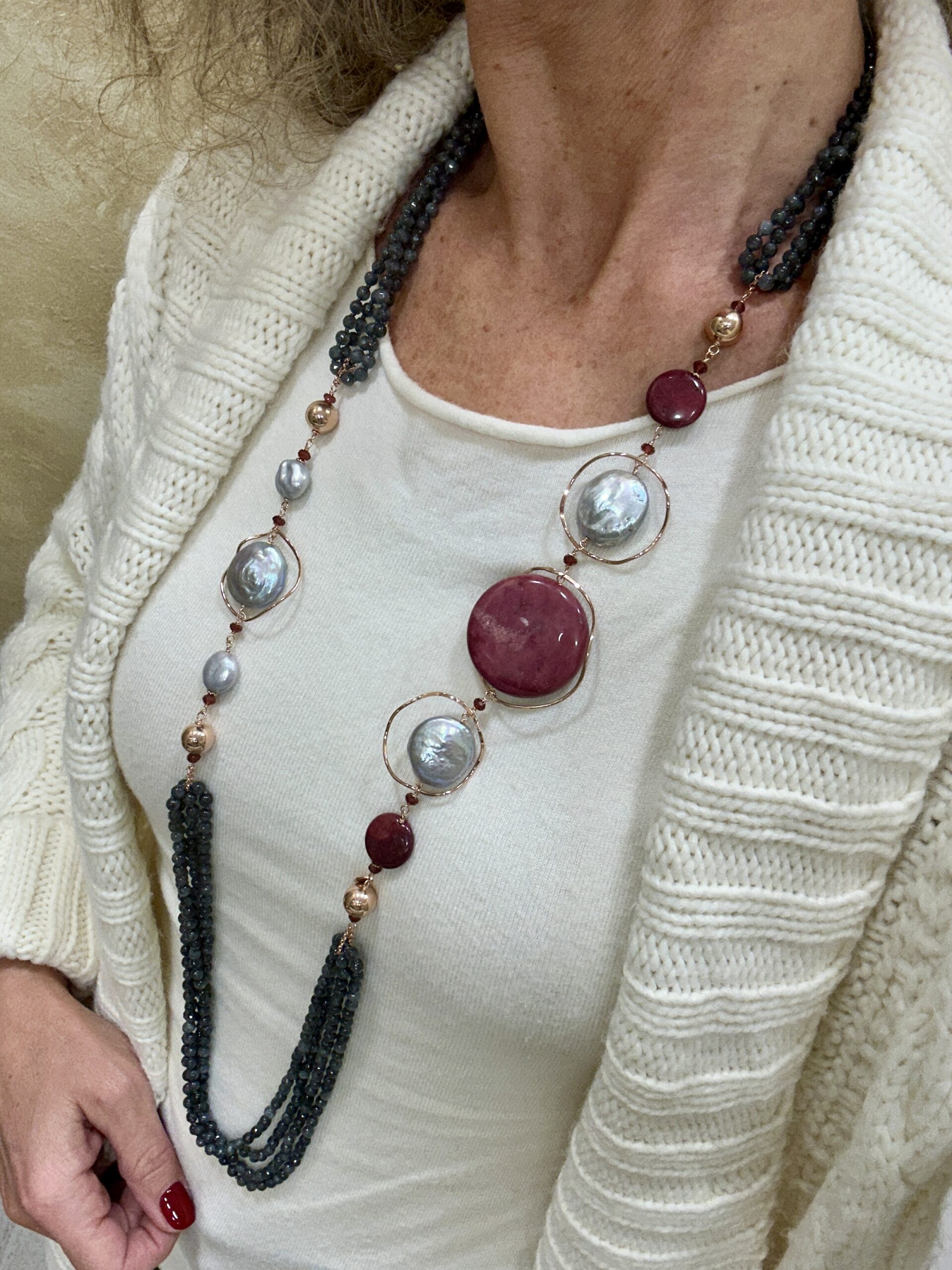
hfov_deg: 46.8
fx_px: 1100
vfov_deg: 60.0
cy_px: 635
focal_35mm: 30
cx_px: 476
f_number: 1.9
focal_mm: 2.69
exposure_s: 1/100
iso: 32
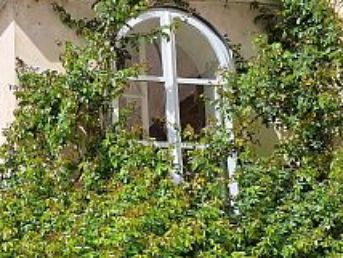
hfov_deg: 16.8
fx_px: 1091
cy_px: 197
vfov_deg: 13.4
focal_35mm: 110
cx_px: -114
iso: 40
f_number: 1.8
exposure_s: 1/2188
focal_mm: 5.54
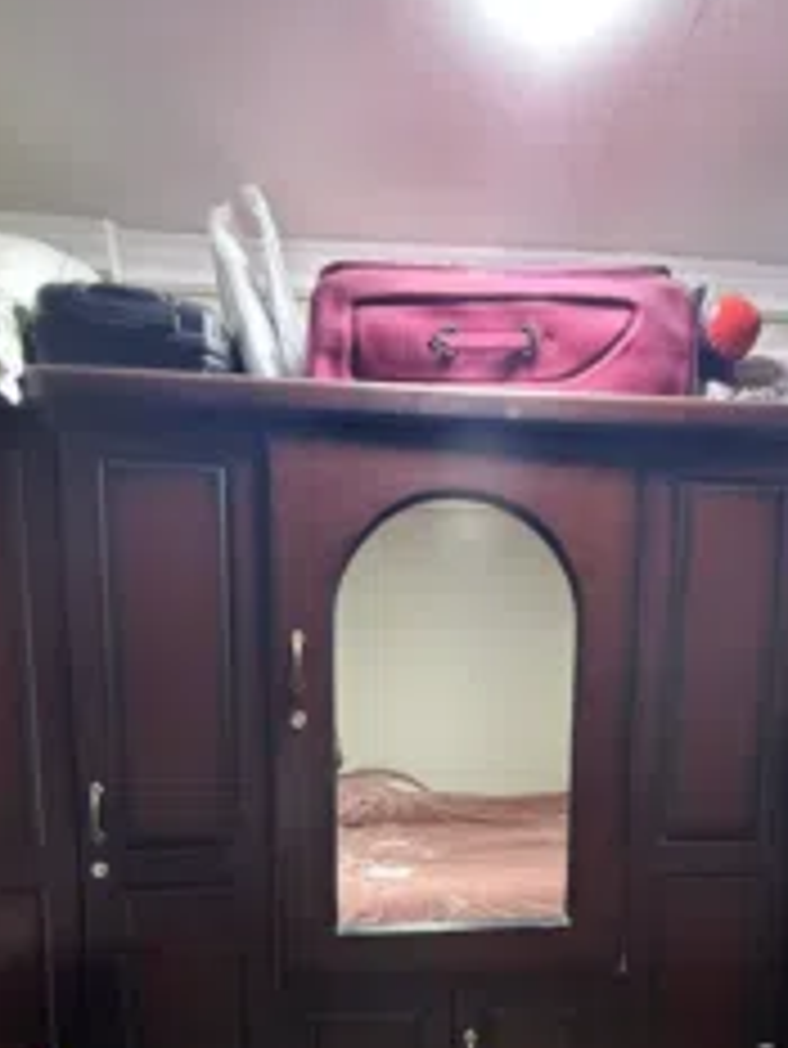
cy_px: 792
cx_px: 423
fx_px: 728
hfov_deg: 56.8
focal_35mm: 24
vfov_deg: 66.9
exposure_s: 1/50
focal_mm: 2.22
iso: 1250
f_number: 2.2
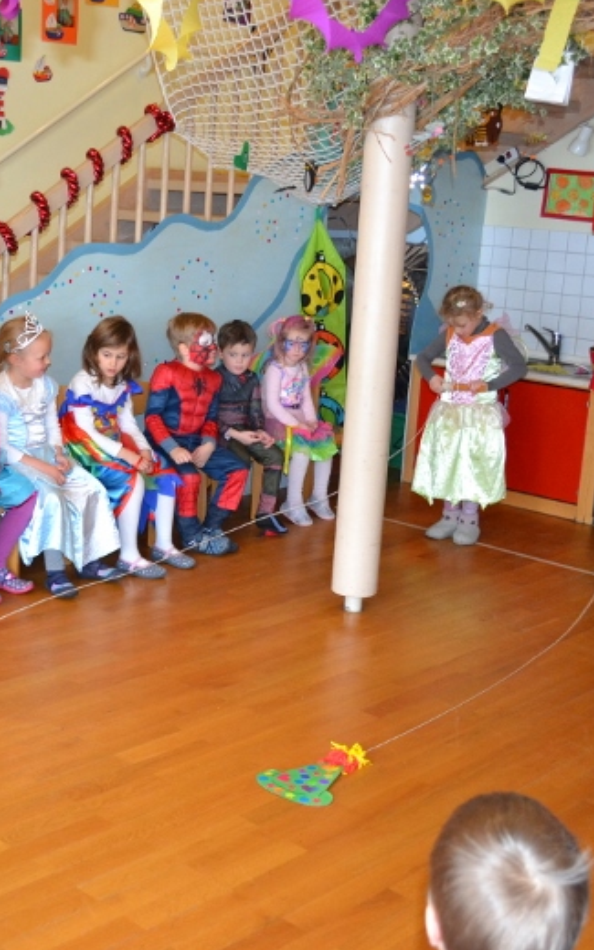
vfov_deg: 42.6
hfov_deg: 27.0
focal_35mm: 47
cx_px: 139
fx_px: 1217
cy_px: 474
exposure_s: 1/60
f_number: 3.8
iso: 1400
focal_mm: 20
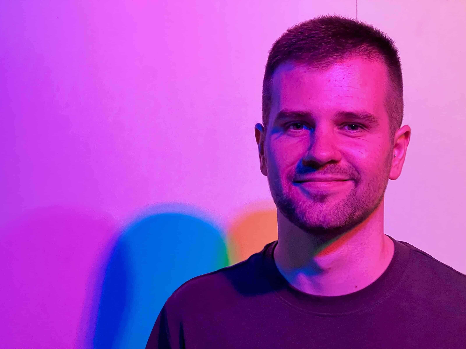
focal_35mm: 77
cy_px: 174
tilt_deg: -2.6
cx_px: 233
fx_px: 1037
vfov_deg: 19.1
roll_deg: +0.1
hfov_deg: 25.3
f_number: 2.8
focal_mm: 9
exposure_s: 1/53
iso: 500
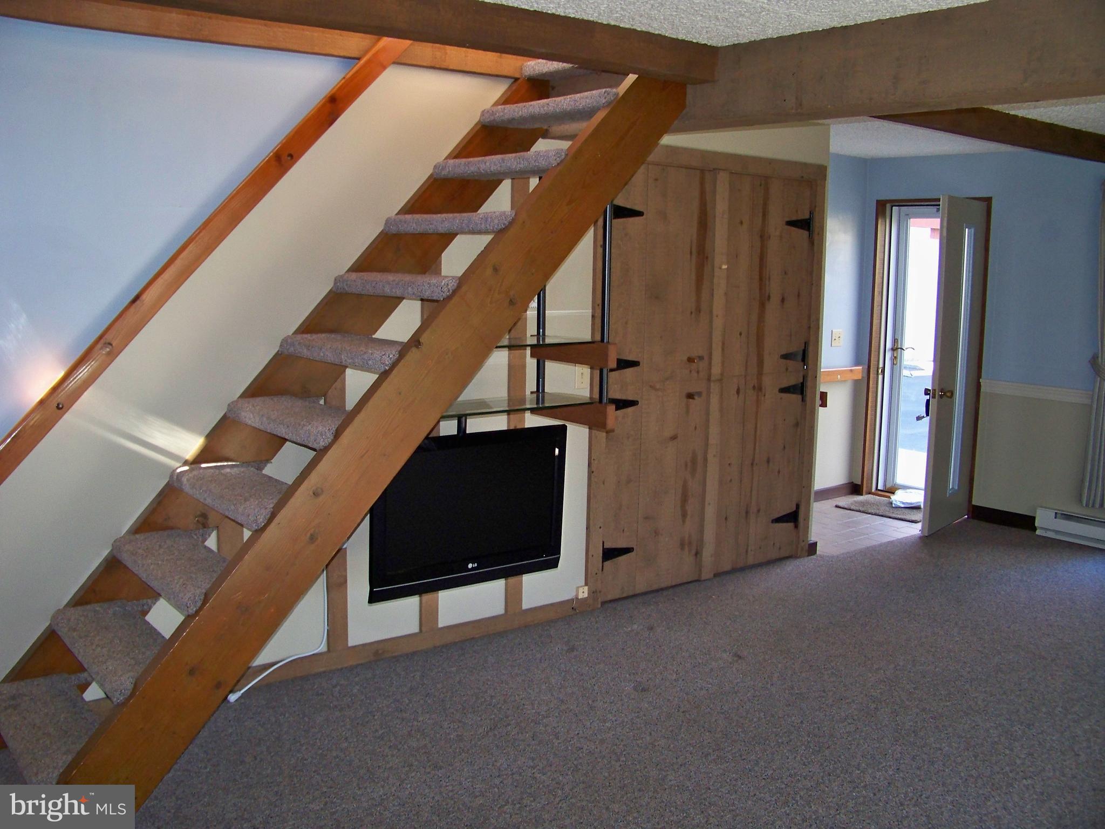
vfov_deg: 42.9
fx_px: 1053
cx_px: 552
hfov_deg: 55.4
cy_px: 414
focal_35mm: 33
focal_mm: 5.85
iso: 200
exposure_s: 1/30
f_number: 2.8
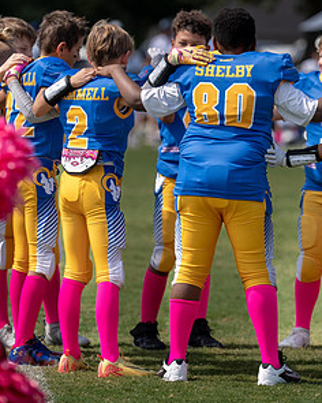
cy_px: 148
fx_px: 3669
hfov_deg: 5.0
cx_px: 175
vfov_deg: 6.3
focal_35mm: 308
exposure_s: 1/2000
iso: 100
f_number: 2.8
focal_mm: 156
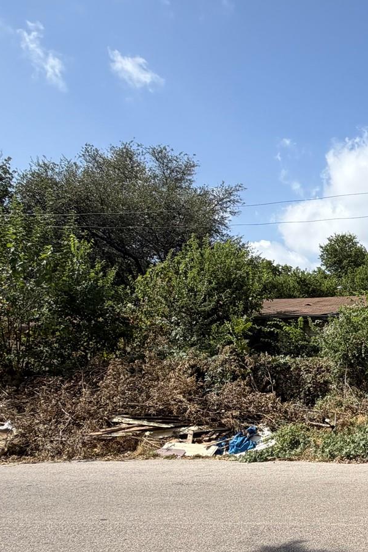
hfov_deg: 31.7
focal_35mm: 33
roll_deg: +0.0
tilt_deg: +2.3
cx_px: 466
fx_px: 506
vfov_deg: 56.5
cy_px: 347
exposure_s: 1/876
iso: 20
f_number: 2.2
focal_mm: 2.22
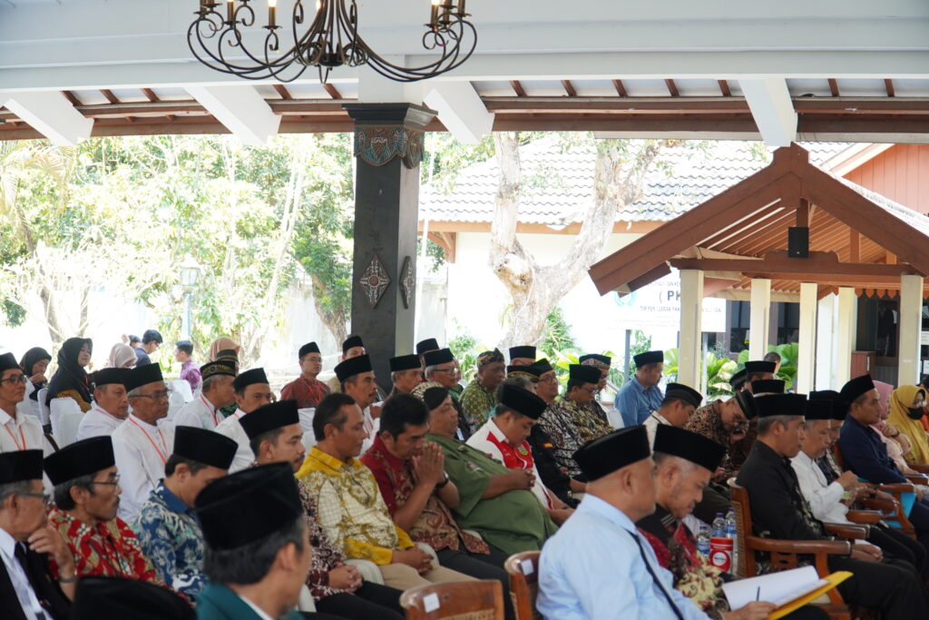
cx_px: 464
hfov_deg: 32.6
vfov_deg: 22.1
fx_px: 1587
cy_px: 310
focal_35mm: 62
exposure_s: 1/125
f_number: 4.5
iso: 400
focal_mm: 41
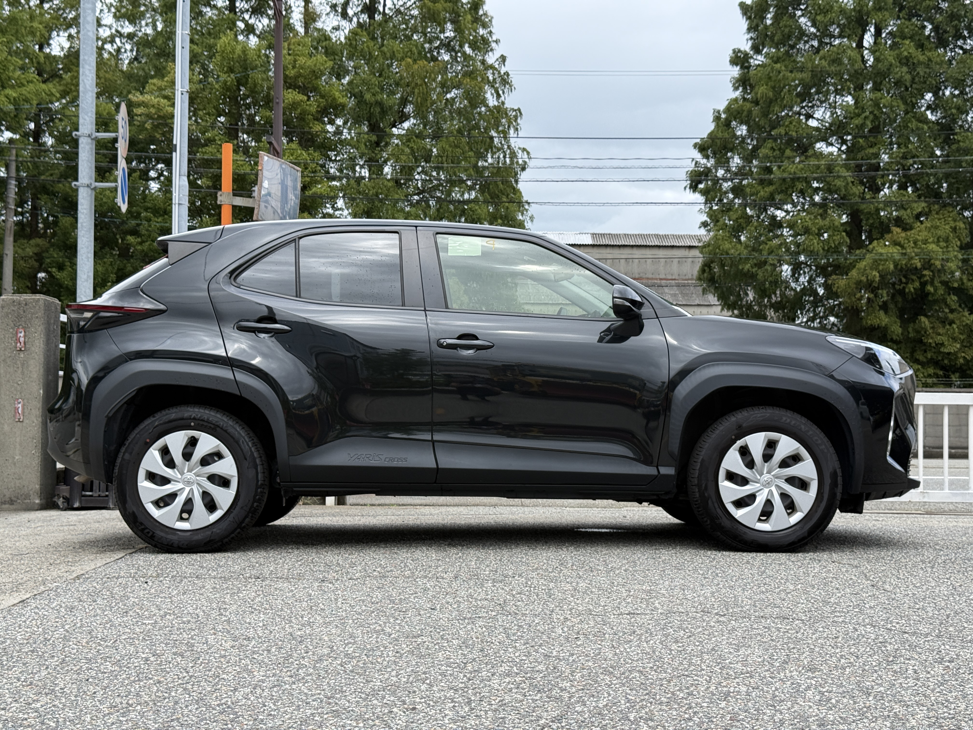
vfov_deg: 30.3
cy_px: 365
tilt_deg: +2.1
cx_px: 486
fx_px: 1349
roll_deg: -0.6
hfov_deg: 39.7
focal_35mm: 48
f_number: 1.78
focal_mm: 6.76
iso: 64
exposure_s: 1/1543
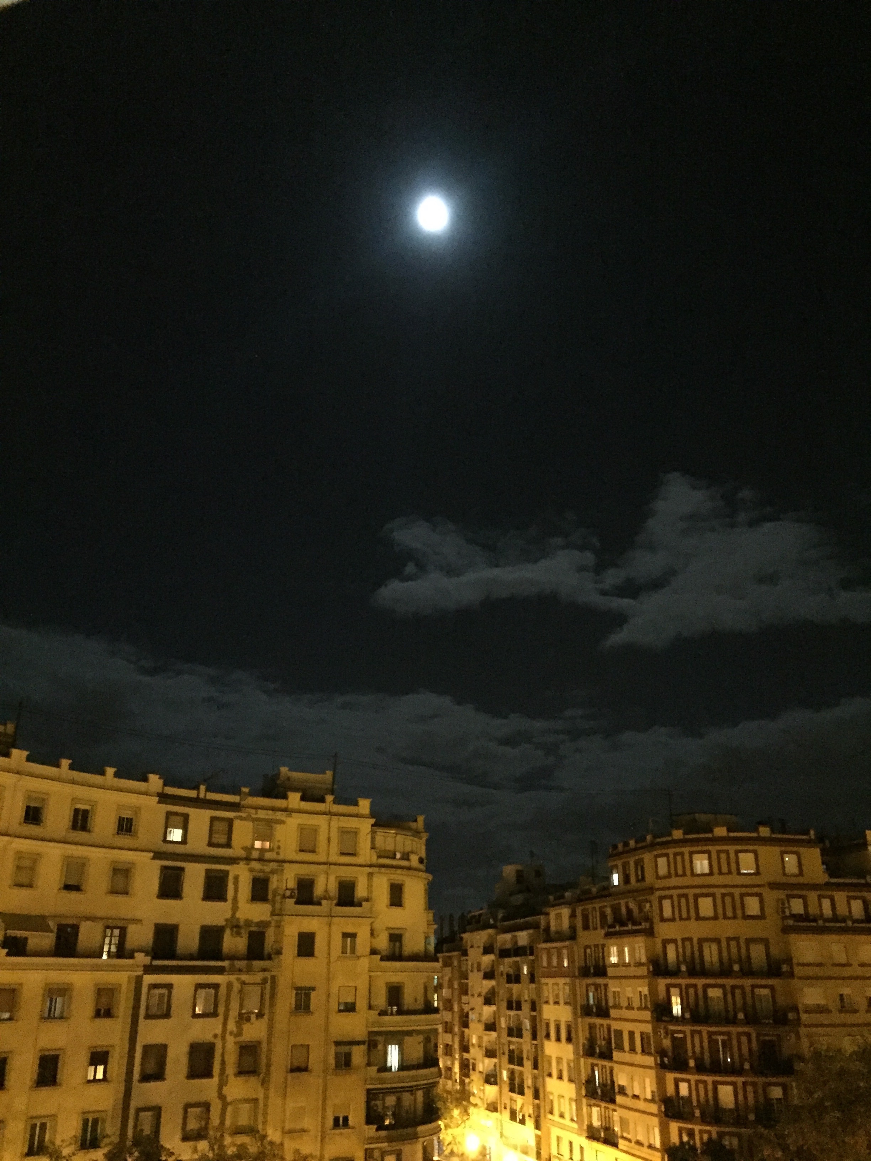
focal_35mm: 29
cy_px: 580
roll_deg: -0.1
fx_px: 973
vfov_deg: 61.7
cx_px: 436
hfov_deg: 48.2
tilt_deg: +21.3
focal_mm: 4.15
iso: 2000
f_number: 2.2
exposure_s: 1/17
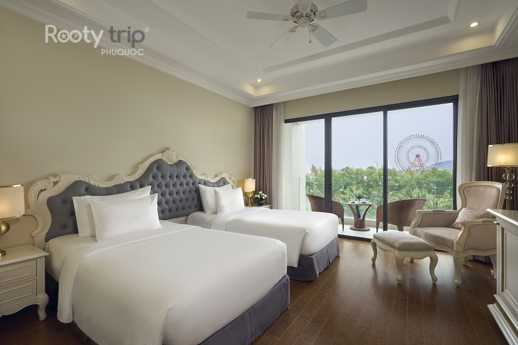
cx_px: 259
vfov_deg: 73.7
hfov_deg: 96.7
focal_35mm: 16
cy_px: 172
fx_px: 230
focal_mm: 16
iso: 100
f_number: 10
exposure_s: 1/25
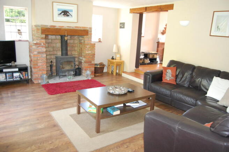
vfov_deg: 47.8
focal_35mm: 27
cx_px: 114
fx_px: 172
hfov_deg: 67.4
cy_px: 76
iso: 1600
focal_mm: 18
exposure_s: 1/60
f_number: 5
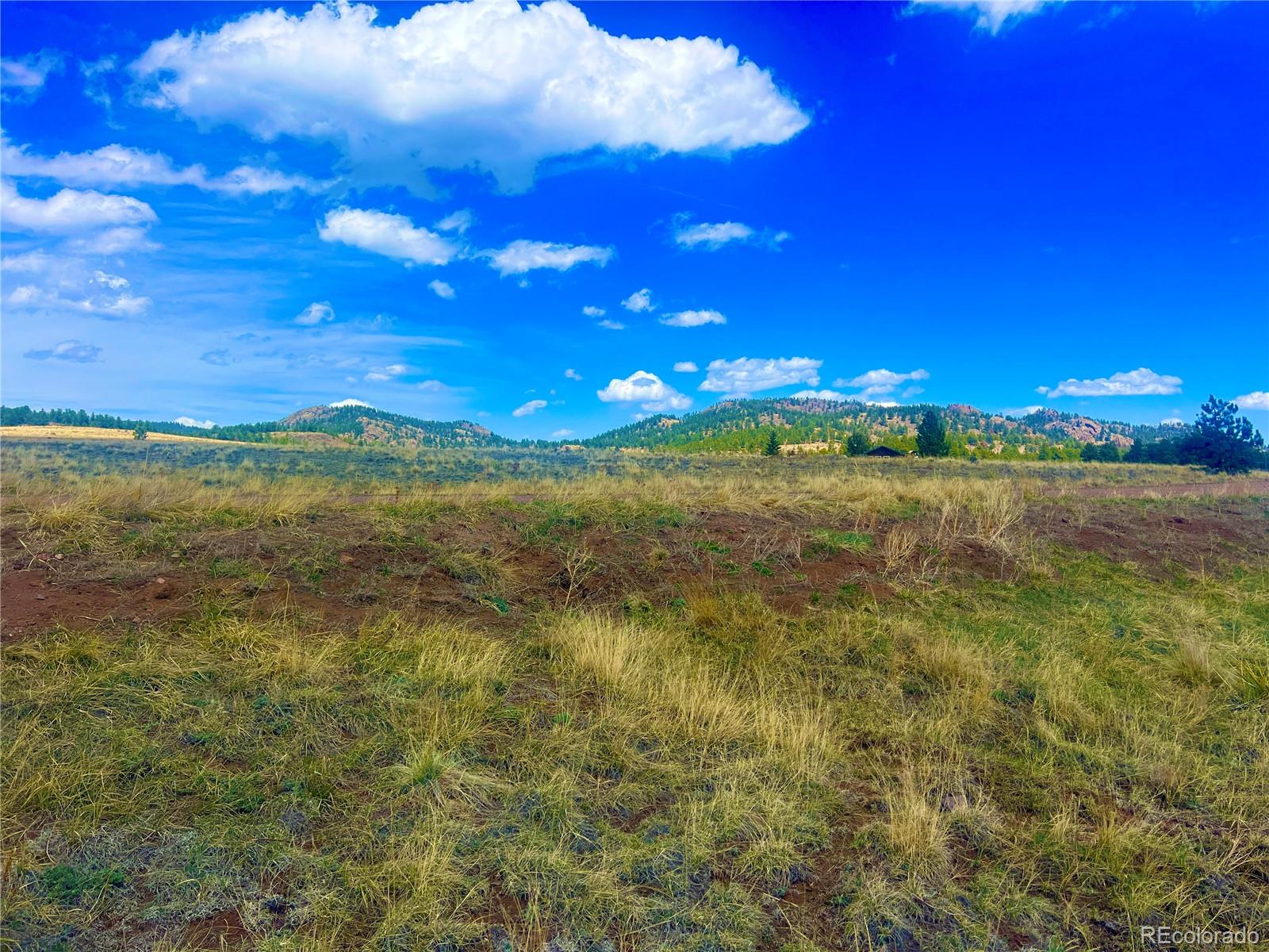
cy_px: 476
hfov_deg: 67.3
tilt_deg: +1.1
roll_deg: +0.1
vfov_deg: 53.1
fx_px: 953
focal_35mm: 26
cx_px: 634
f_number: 1.5
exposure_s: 1/5076
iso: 50
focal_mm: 5.7
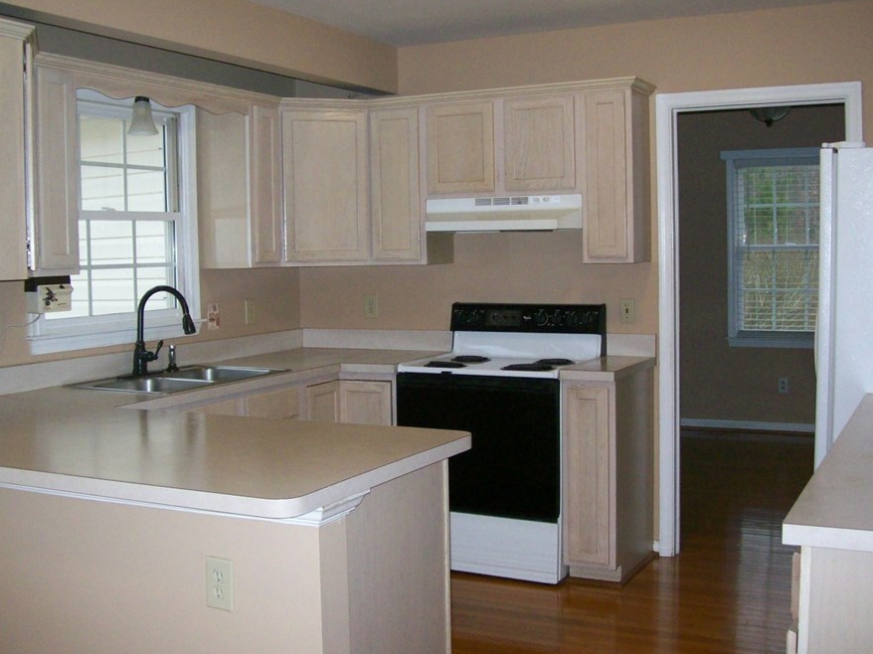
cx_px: 397
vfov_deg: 34.3
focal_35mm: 42
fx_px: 1059
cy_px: 306
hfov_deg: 44.8
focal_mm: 6
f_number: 2.7
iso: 200
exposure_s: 1/64
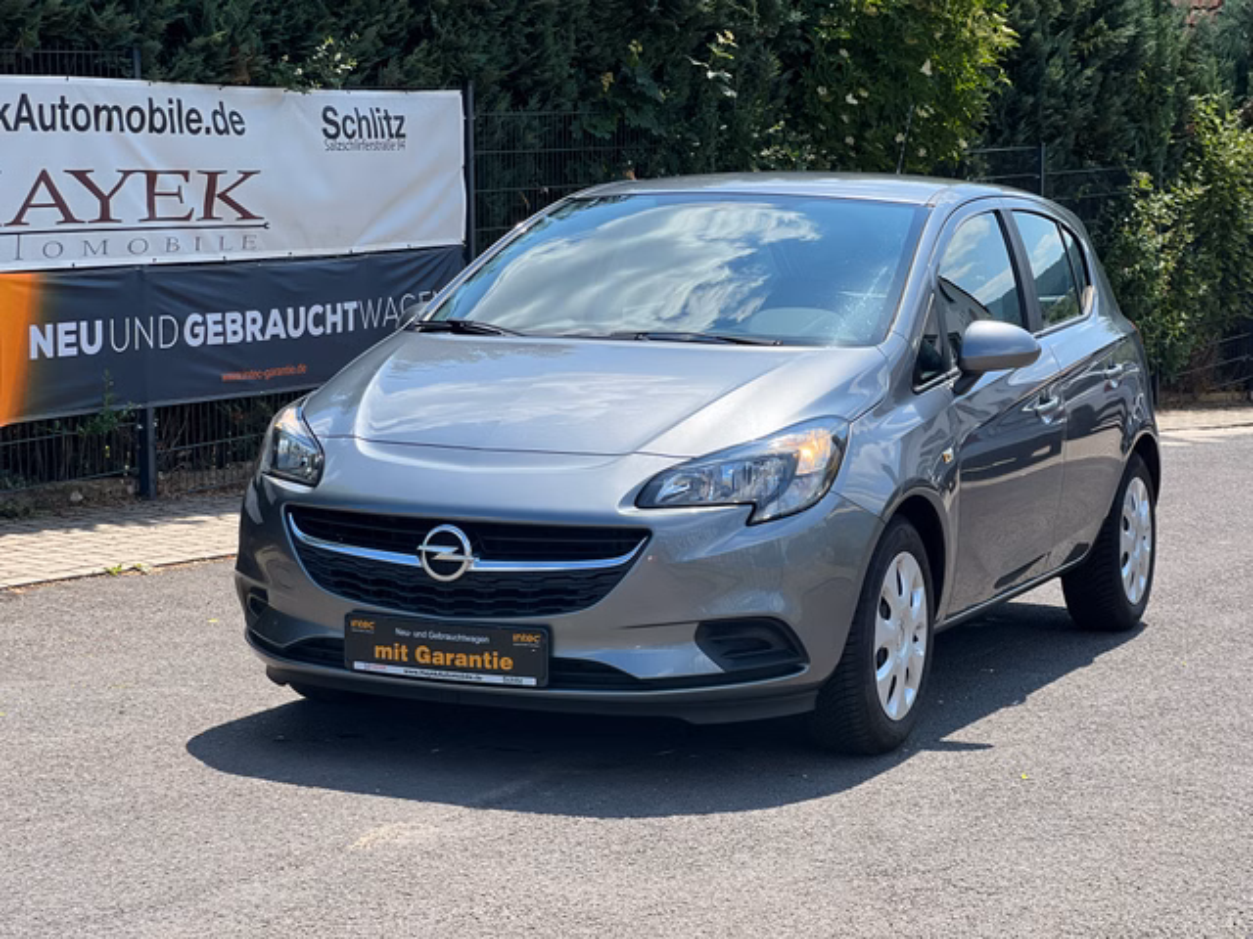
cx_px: 626
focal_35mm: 77
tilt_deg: -7.3
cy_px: 470
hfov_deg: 25.3
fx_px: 2787
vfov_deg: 19.1
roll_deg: +0.3
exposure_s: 1/518
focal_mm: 9
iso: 32
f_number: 2.8
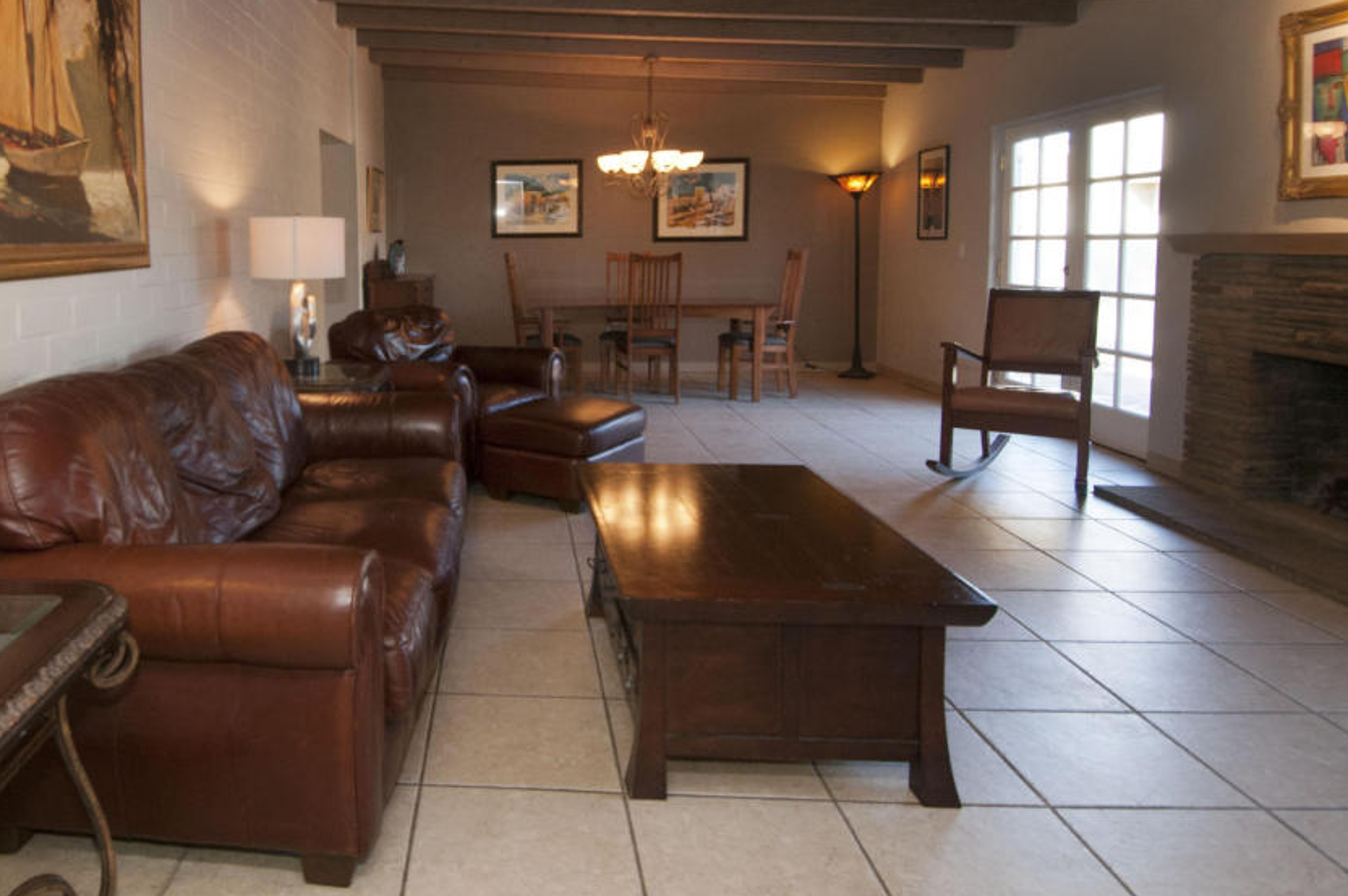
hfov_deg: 68.8
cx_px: 413
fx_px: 935
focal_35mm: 25
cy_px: 316
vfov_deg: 50.5
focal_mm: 12
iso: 400
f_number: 5.6
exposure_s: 1/60
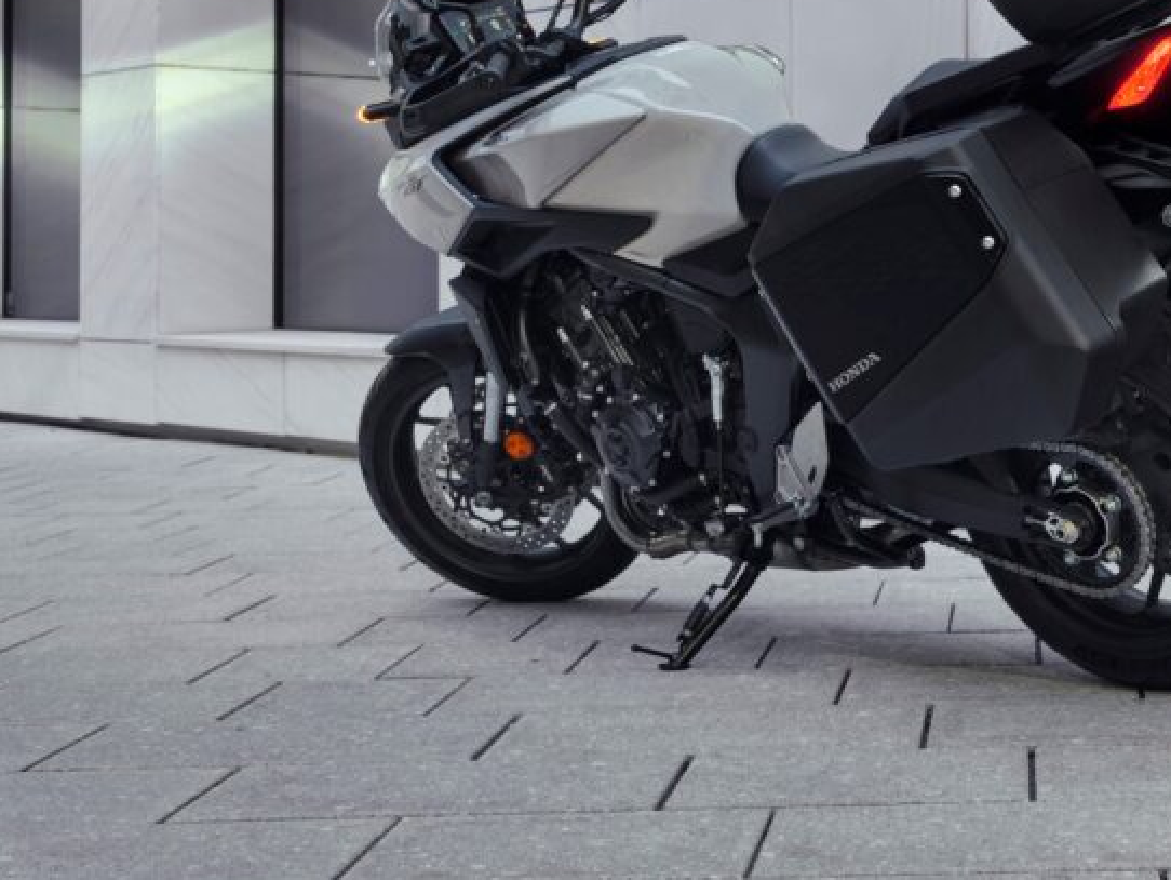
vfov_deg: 21.5
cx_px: 994
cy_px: 244
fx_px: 2301
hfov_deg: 27.8
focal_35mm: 68
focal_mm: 45
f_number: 6.4
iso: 400
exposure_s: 2.5
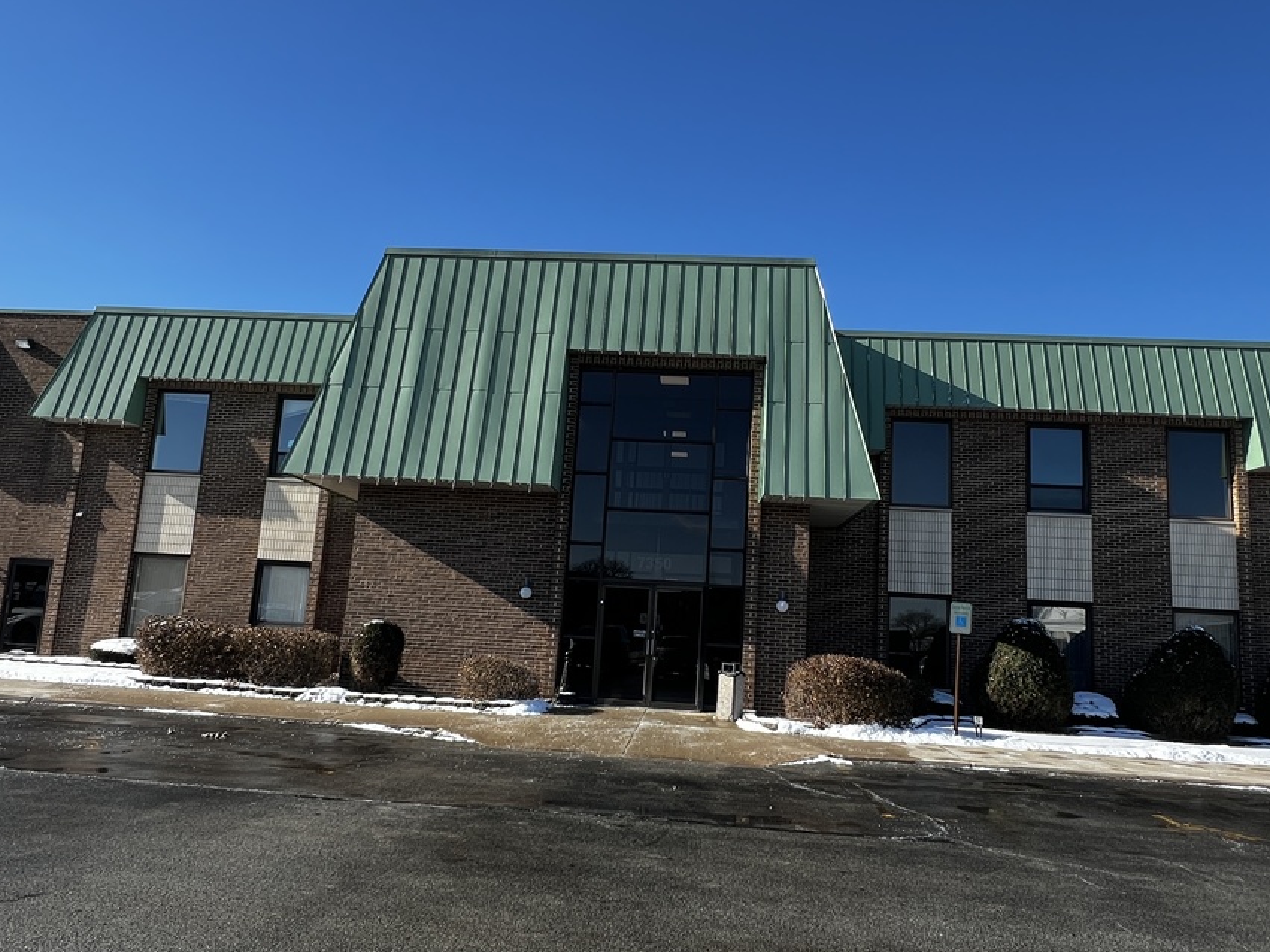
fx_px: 807
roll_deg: -3.4
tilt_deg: +9.0
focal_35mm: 22
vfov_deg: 61.0
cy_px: 507
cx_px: 645
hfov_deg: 76.4
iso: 32
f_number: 1.8
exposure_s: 1/847
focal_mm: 1.57
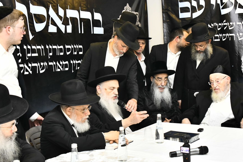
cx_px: 125
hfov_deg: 35.6
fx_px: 378
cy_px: 87
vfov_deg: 24.2
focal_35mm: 56
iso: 2000
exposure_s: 1/160
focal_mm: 35
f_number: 5.6
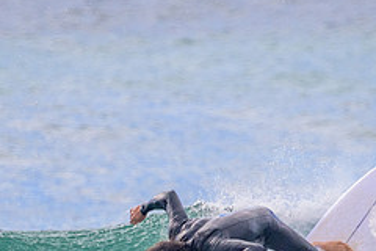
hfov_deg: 1.1
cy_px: 296
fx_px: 20188
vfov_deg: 0.7
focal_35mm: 1933
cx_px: 229
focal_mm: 800
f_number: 13
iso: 2000
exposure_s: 1/2000
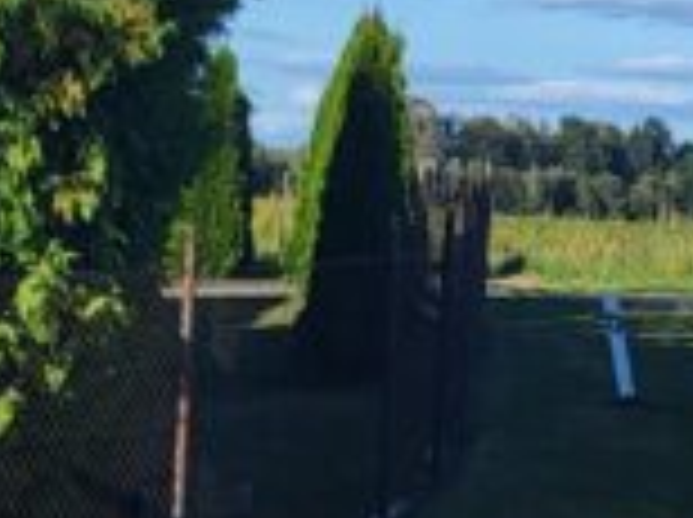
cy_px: 131
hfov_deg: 10.2
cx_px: 1548
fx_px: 3458
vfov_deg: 8.5
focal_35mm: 173
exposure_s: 1/2524
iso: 40
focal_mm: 5.4
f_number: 1.8
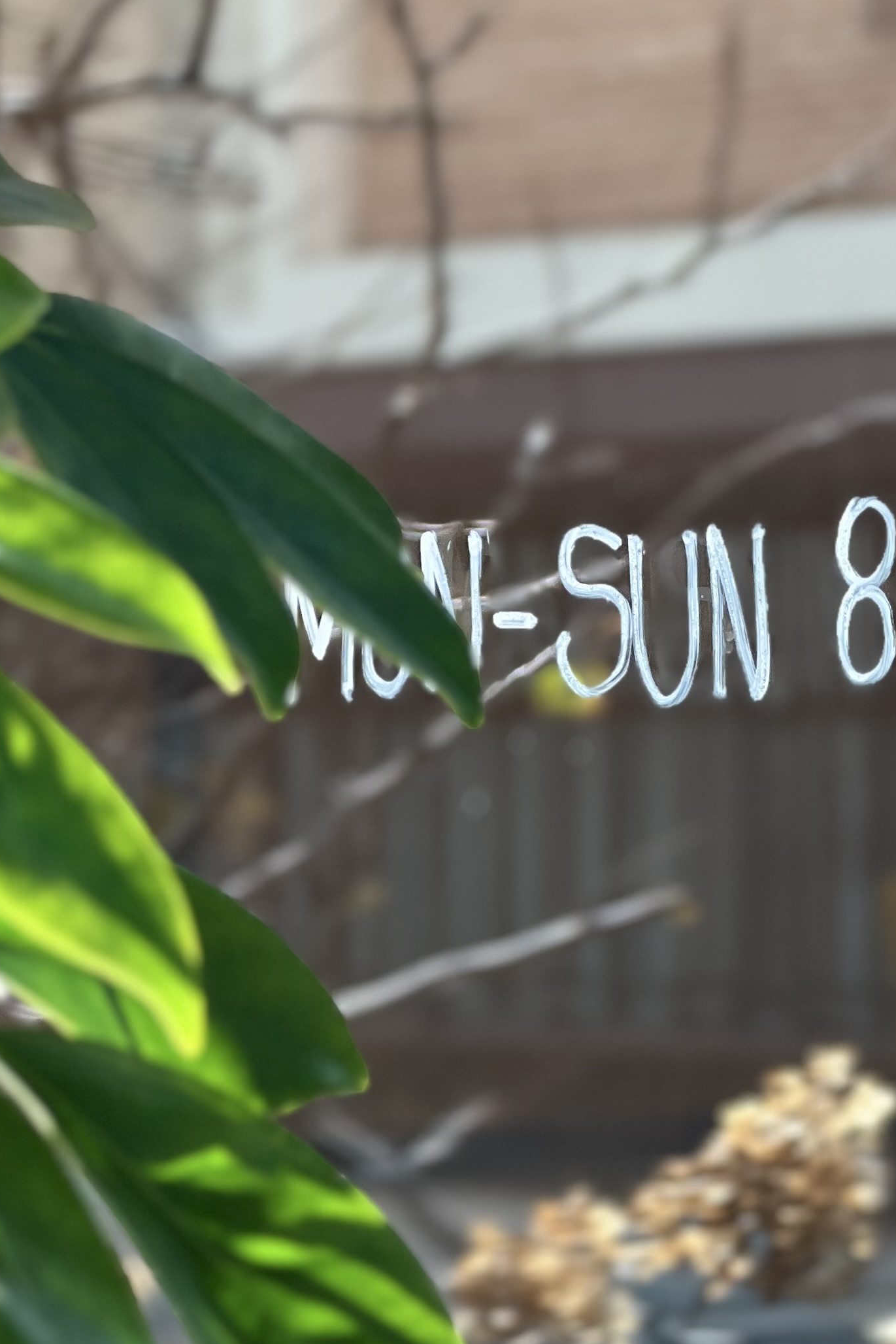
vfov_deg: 13.1
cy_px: 499
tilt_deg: +3.0
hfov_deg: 8.7
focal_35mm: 157
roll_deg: +0.1
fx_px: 5862
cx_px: 859
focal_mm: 9
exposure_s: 1/120
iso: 64
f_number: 2.8
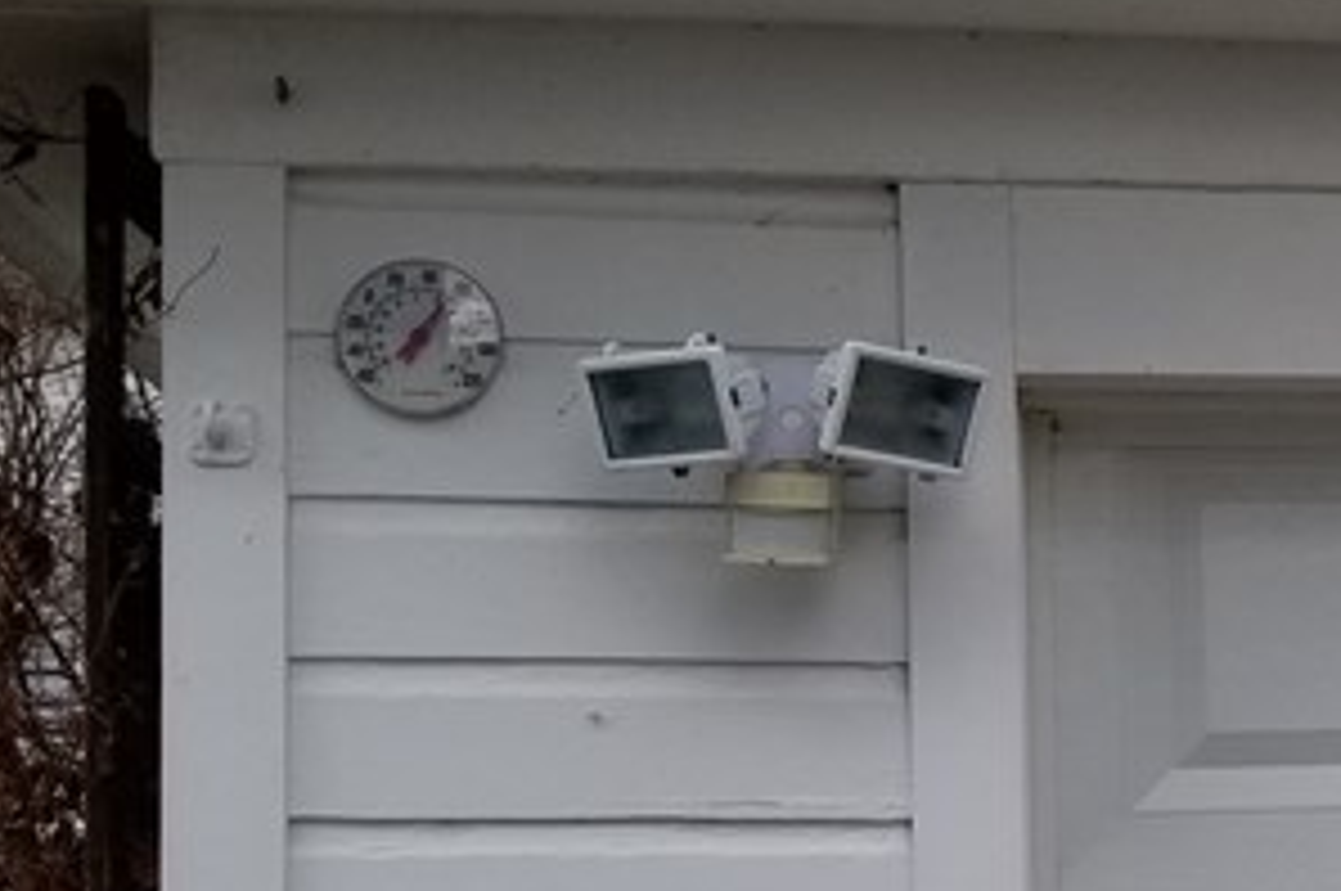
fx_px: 3460
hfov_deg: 19.9
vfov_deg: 14.6
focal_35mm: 93
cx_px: 1818
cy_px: 760
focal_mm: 4.3
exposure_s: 1/1292
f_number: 1.7
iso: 50
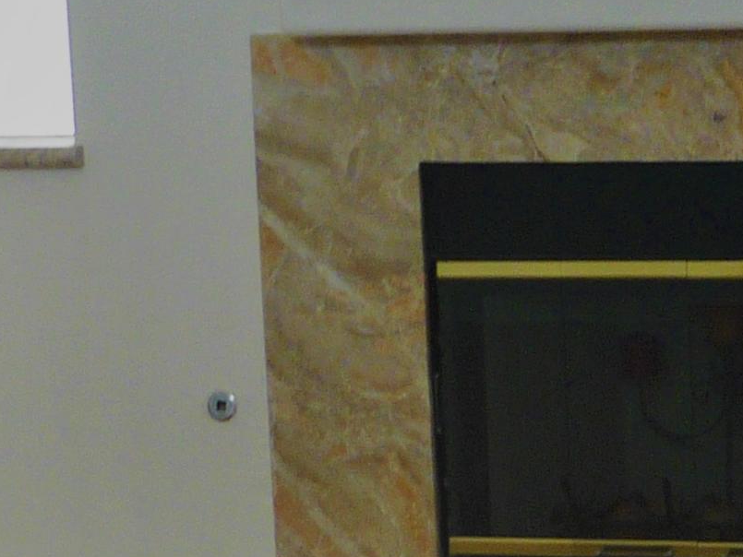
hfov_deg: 15.4
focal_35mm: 123
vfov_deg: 12.0
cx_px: 893
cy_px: 172
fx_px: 2640
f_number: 2.8
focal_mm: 5.5
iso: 100
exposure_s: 1/50
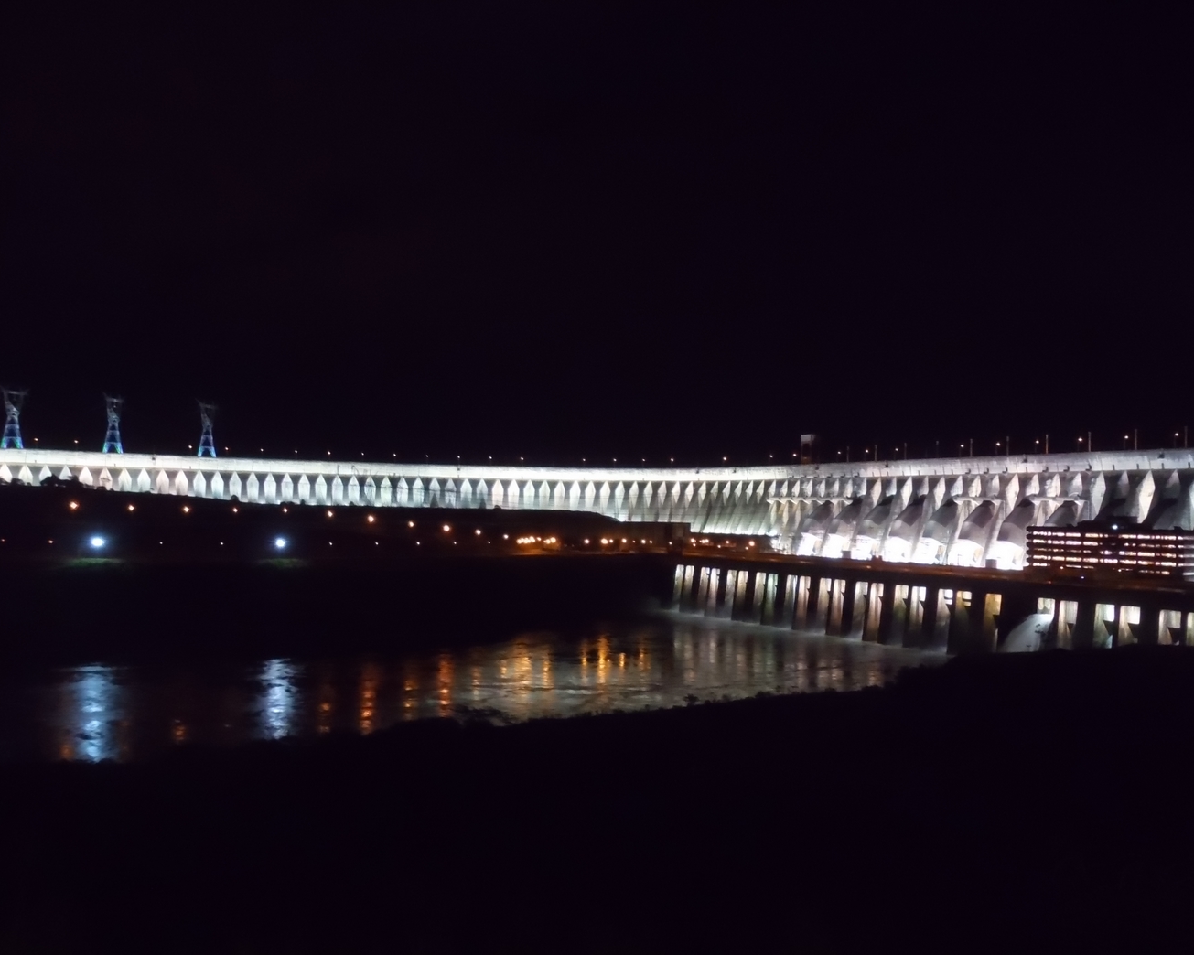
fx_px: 989
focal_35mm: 28
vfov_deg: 51.5
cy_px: 470
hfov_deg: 62.2
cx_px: 632
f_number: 3.5
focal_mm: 4.6
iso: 1600
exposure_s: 1/15
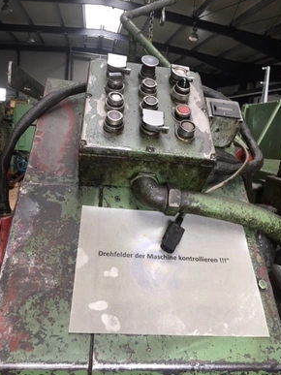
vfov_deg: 60.0
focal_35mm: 30
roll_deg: -5.6
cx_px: 143
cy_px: 187
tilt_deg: -11.0
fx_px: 325
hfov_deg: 46.8
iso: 50
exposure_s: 1/33
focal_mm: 4.15
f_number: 2.2
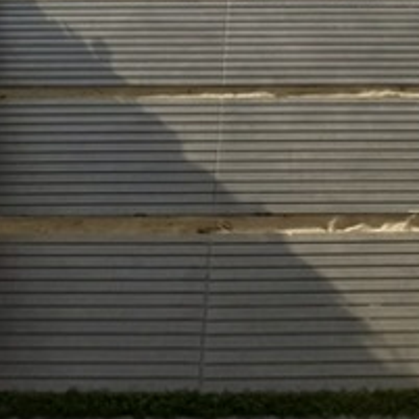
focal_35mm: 108
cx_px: 284
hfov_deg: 16.1
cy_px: -592
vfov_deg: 12.5
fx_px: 1479
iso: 80
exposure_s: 1/14286
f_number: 1.78
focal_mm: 6.76
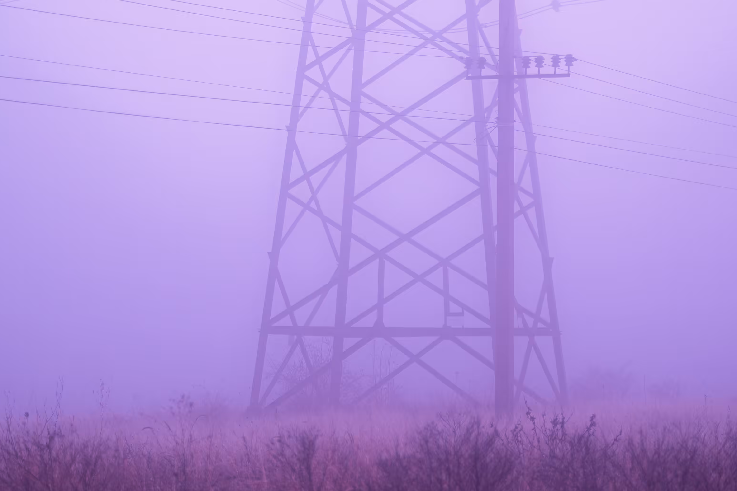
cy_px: -37
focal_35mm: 145
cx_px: 392
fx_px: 2968
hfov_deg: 14.2
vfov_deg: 9.4
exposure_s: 1/200
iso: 100
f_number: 2.8
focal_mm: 75
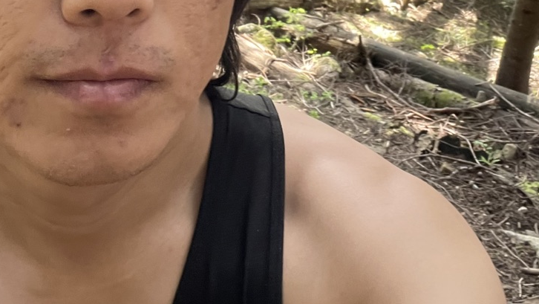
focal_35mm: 54
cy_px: -94
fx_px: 772
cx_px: 302
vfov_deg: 20.3
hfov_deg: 38.4
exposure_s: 1/48
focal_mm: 2.71
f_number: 2.2
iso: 400
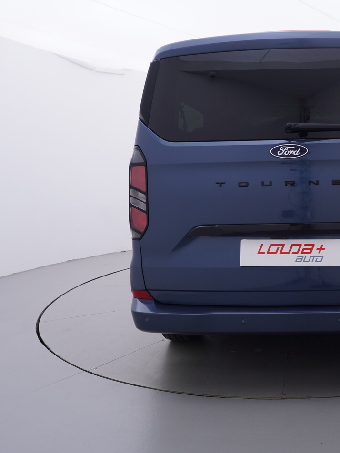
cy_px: 227
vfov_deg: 55.7
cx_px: 298
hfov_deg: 40.4
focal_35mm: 33
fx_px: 429
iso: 200
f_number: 5
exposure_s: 1/80
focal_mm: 15
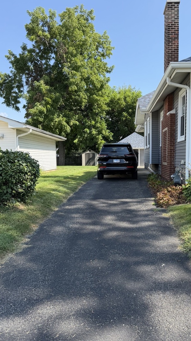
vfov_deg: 69.9
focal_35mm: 27
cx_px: 124
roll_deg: +0.4
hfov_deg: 42.4
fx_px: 243
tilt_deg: -4.5
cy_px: 171
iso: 100
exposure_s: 1/1770
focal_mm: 6.76
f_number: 1.78
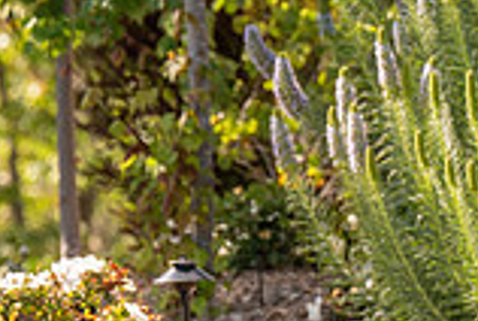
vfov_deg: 1.6
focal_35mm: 847
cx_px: -39
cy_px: 459
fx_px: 11267
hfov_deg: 2.4
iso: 200
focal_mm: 200
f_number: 4.5
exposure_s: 1/800
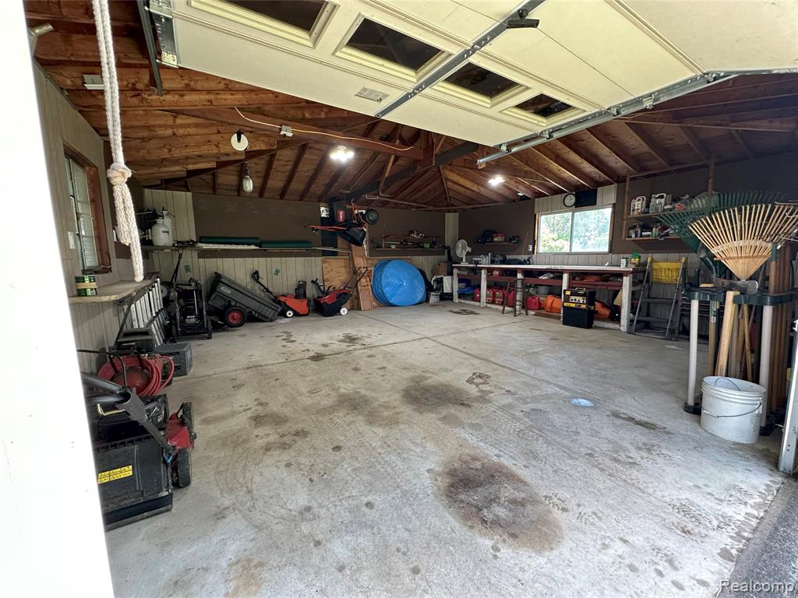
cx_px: 399
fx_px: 323
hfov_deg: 102.1
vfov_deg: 85.7
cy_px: 299
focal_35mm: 14
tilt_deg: -8.1
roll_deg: +0.0
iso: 160
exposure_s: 1/99
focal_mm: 2.22
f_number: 2.2
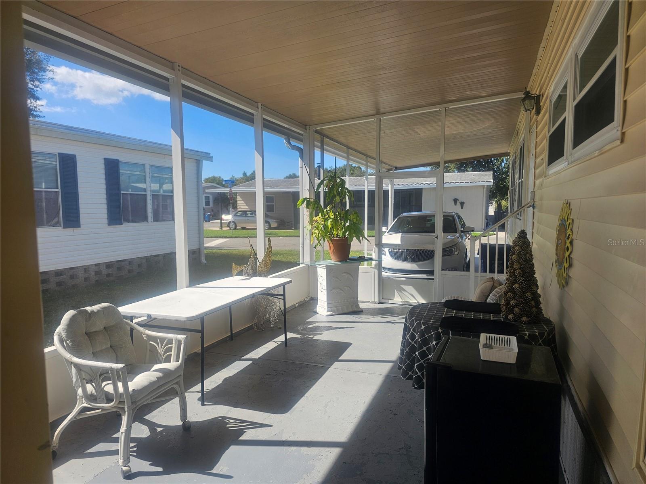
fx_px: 429
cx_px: 323
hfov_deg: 73.9
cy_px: 242
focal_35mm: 23
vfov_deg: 58.9
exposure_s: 1/223
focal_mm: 6.3
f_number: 1.7
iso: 10
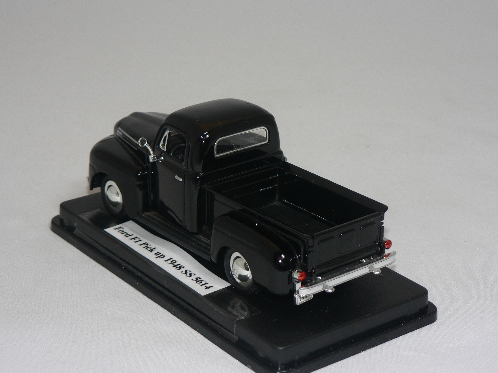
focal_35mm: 86
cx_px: 249
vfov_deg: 17.2
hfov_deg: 22.8
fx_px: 1237
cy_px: 186
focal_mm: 14.3
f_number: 3.2
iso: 80
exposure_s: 1/60
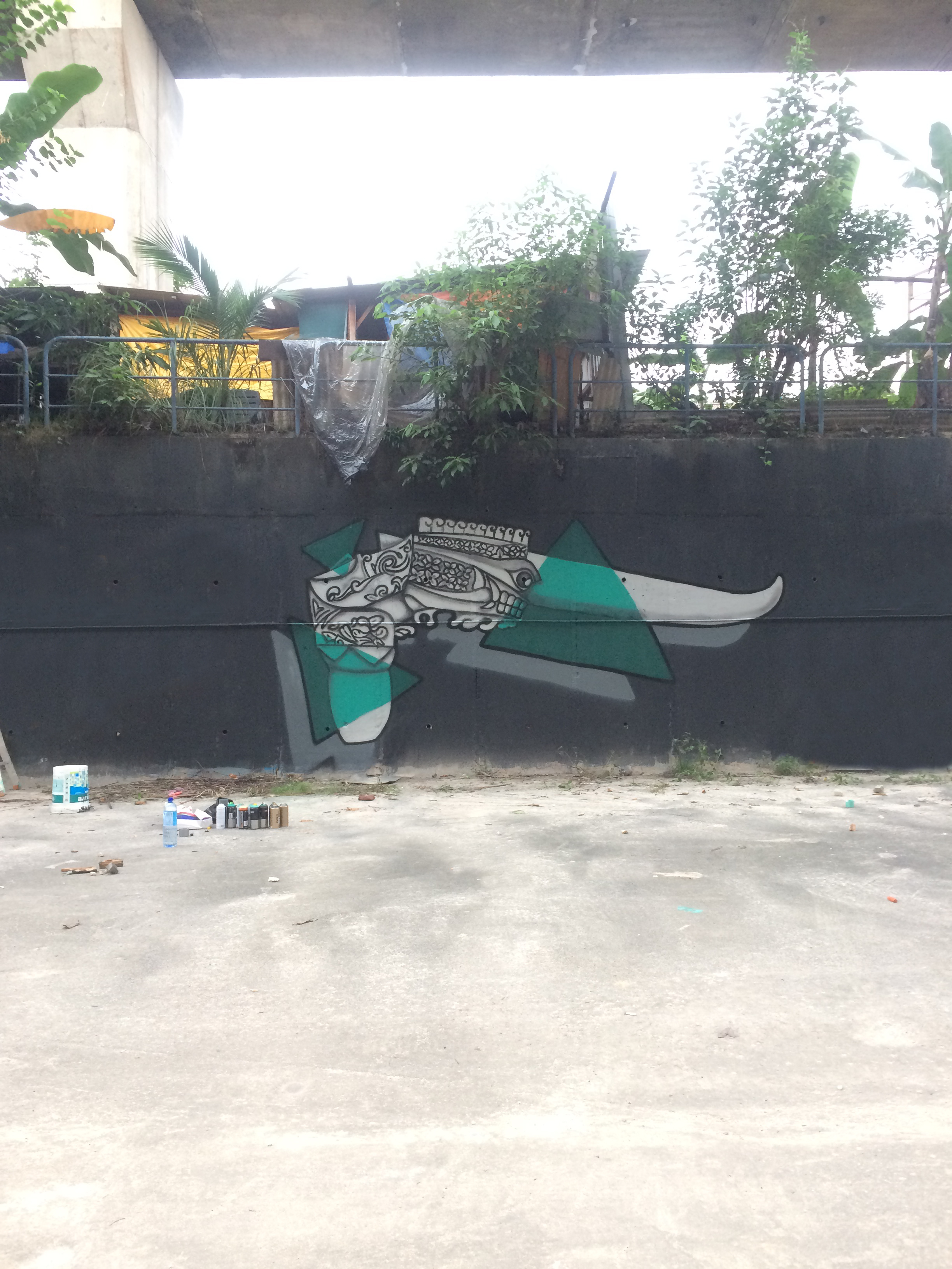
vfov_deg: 61.7
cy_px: 634
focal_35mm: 29
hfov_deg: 48.2
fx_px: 1063
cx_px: 476
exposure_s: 1/33
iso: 80
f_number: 2.2
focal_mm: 4.15
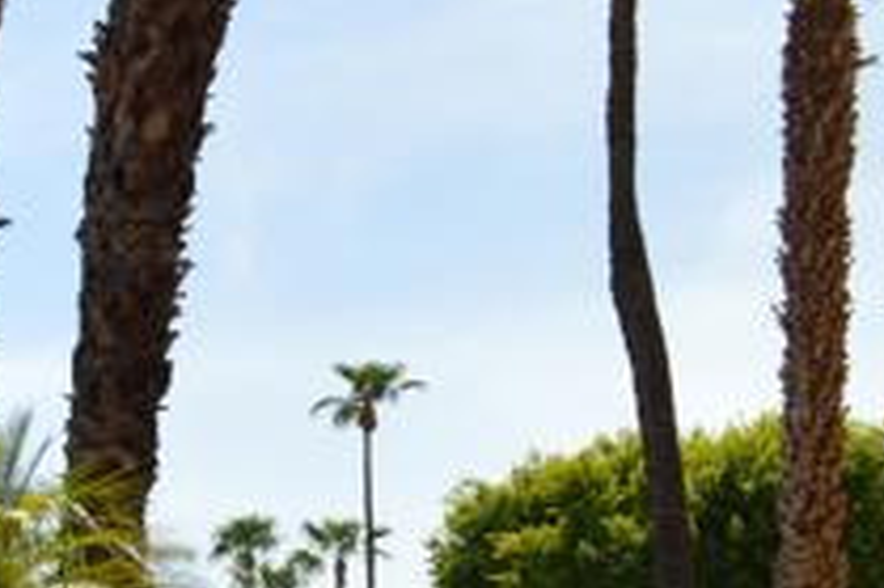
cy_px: 852
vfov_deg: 12.9
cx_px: -402
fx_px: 2478
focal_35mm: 101
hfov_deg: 18.2
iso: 100
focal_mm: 22
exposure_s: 1/250
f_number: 8
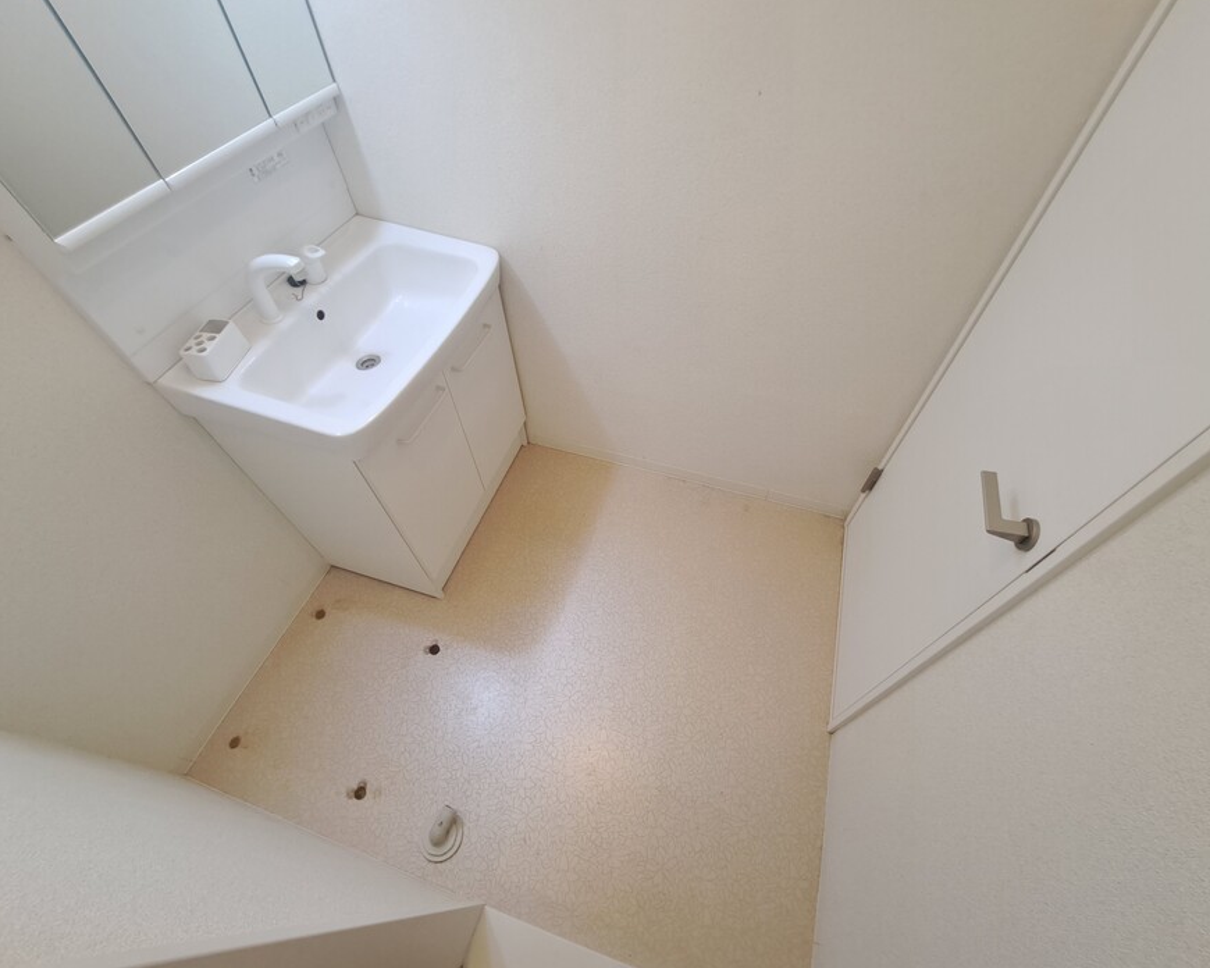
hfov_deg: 100.7
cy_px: 491
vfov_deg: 88.0
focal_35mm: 14
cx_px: 620
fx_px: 501
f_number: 2.2
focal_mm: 1.74
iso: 250
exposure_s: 1/50
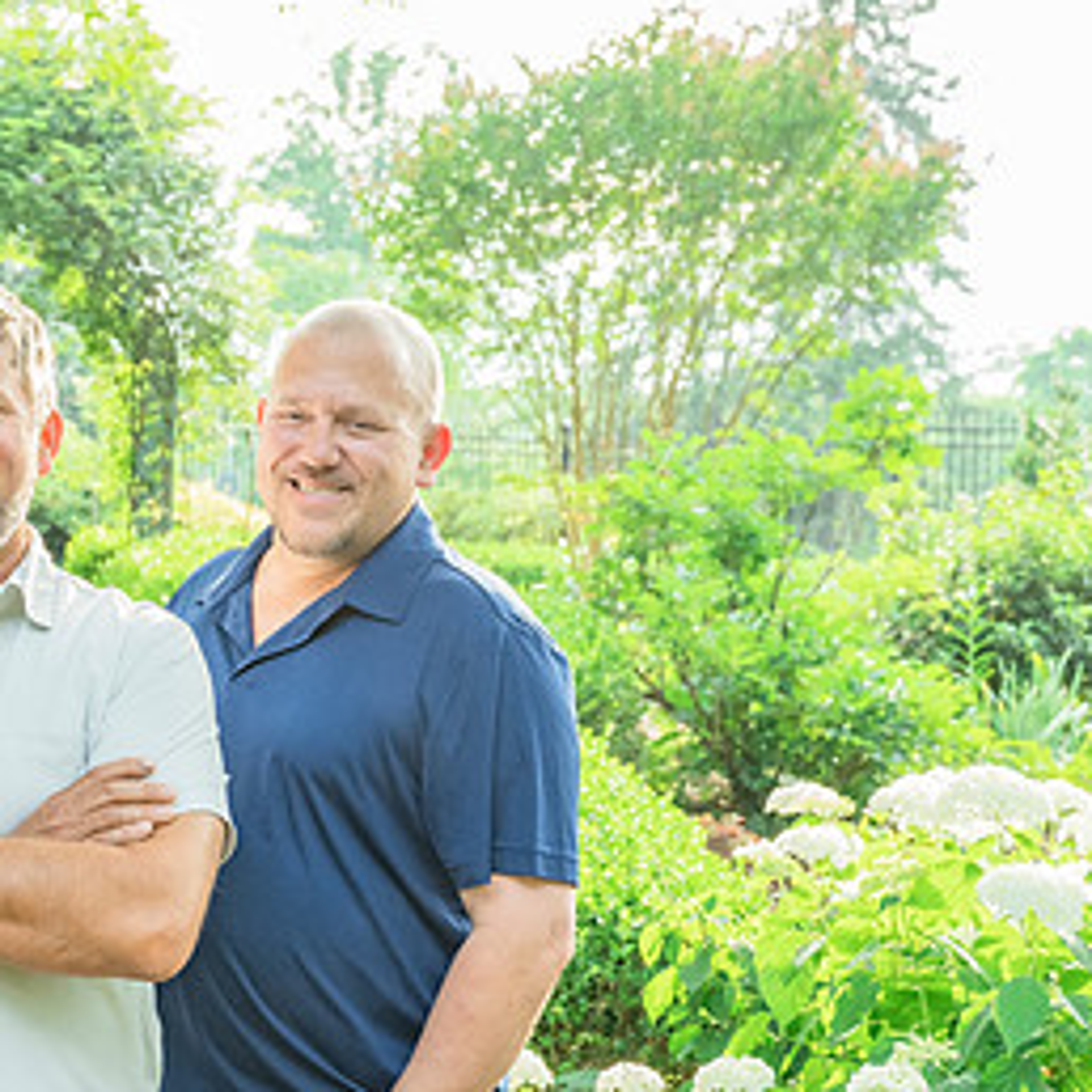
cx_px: -25
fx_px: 2320
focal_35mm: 65
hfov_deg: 25.1
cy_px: 524
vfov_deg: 26.5
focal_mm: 28
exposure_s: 1/160
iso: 640
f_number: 4
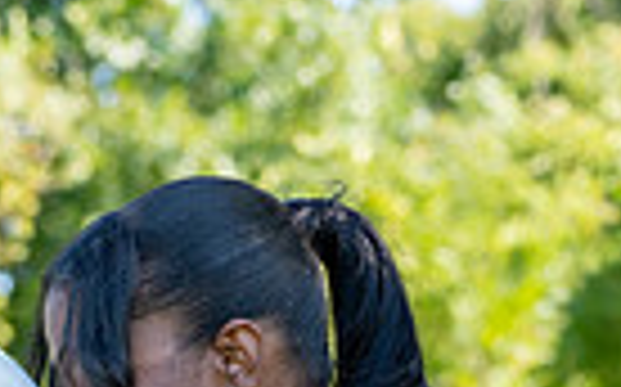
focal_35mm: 229
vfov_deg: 5.6
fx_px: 3873
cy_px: 824
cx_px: 126
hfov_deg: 9.1
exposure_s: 1/400
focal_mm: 50
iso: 125
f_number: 2.8
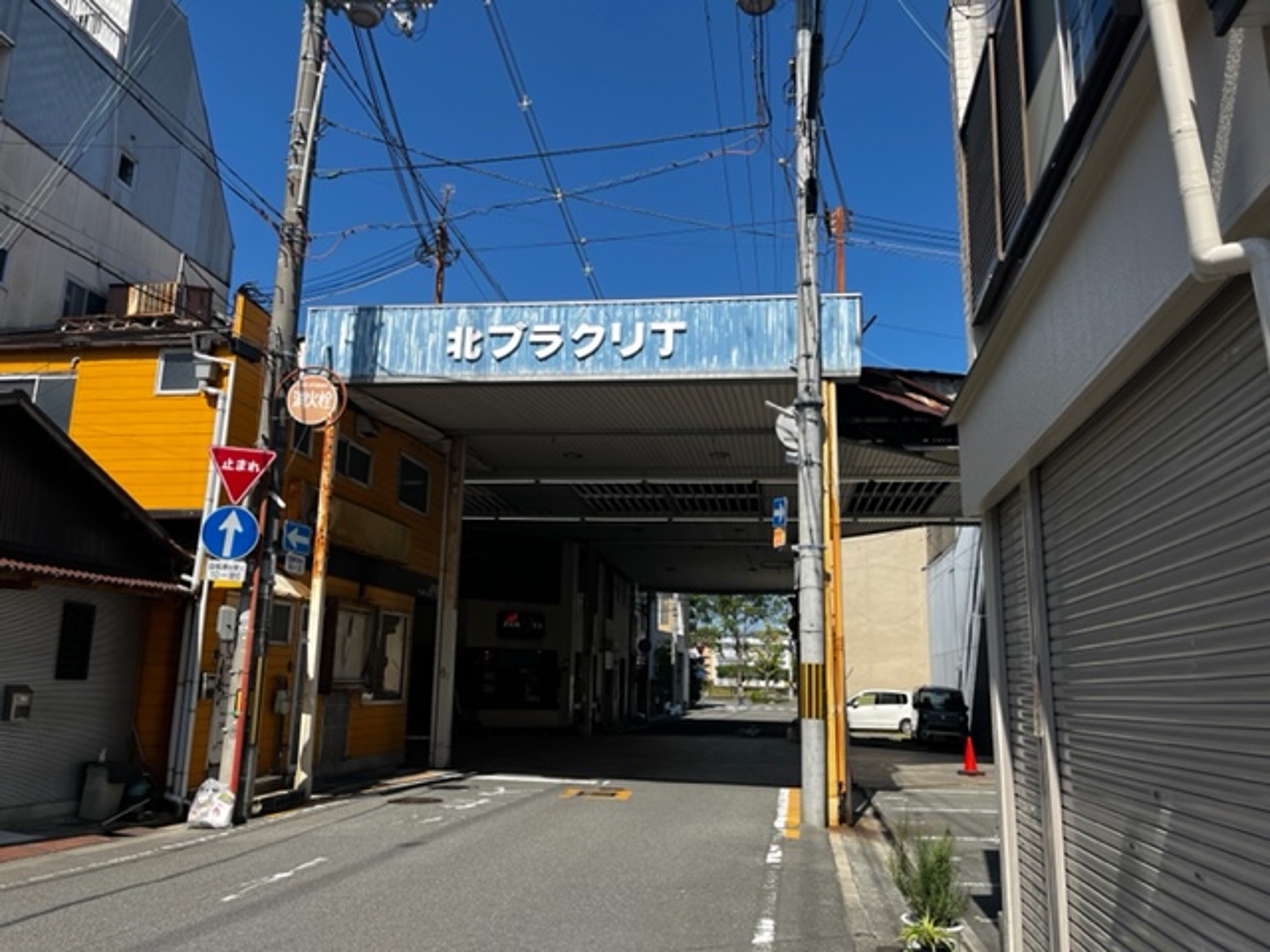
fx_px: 954
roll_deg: -0.7
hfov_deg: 67.3
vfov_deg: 53.1
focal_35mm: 26
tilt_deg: +11.0
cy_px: 476
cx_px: 635
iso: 50
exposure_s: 1/2688
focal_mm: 5.1
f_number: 1.6
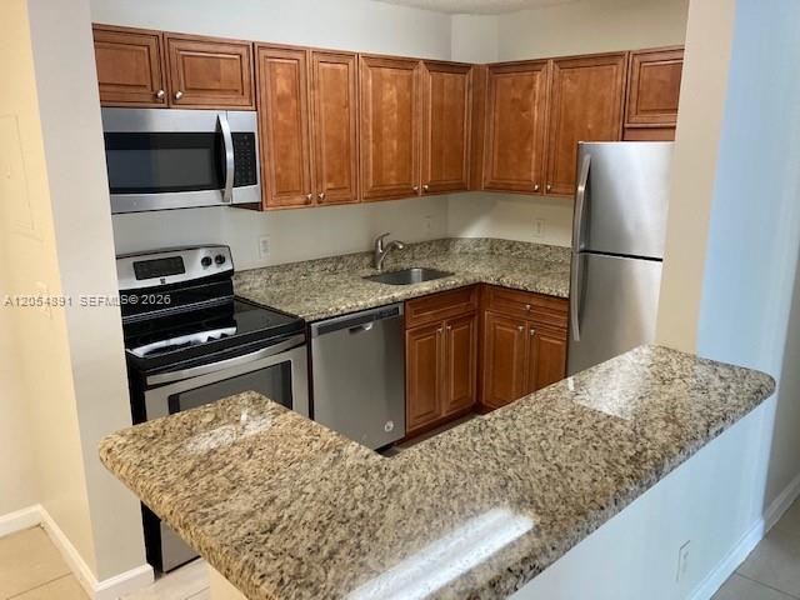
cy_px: 300
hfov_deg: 63.4
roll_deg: +0.3
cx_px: 400
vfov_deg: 49.7
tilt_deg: -12.8
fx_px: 647
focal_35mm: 28
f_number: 1.8
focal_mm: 3.99
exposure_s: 1/60
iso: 200
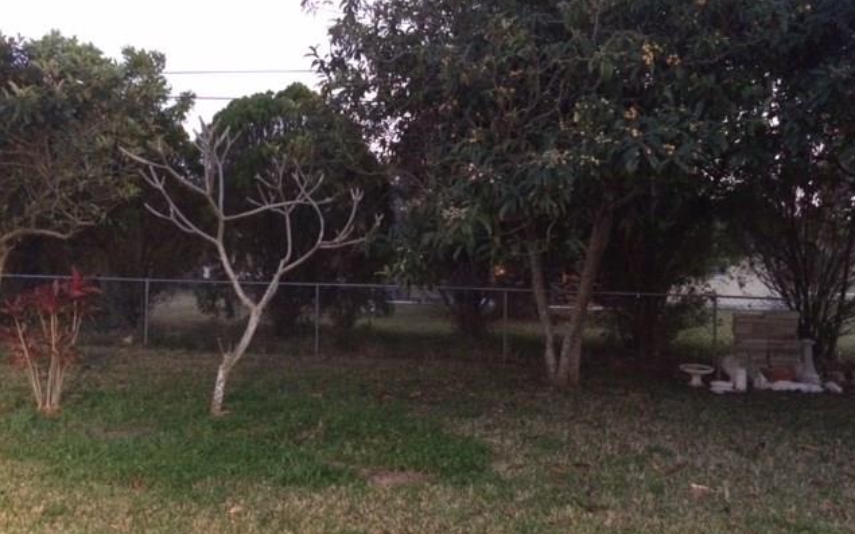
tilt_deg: -0.1
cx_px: 430
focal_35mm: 31
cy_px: 272
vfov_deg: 40.6
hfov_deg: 61.2
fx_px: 722
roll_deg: -0.3
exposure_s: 1/15
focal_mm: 4.15
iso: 500
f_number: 2.2
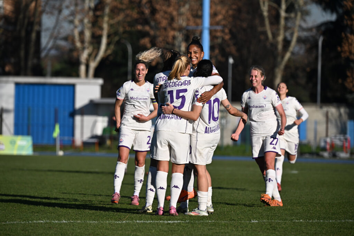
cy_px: 118
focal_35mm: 240
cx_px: 177
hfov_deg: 8.6
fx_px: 2360
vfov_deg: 5.7
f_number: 5
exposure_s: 1/5000
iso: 450
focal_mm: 240
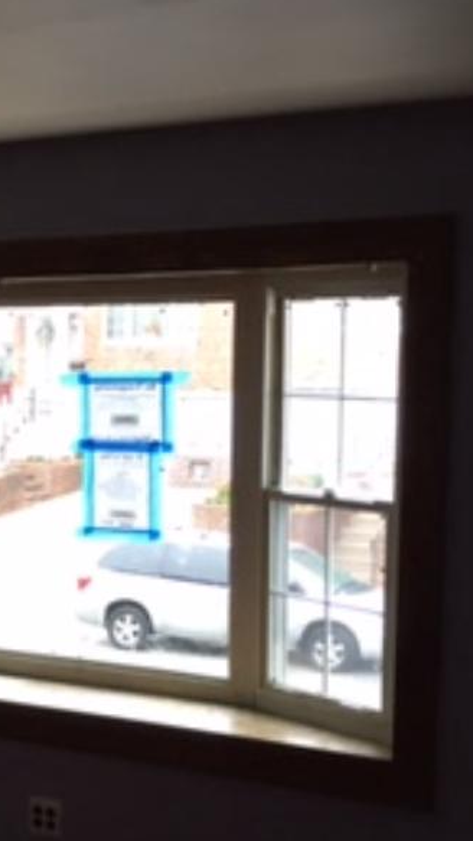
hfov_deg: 14.4
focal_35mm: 78
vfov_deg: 27.0
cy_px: 563
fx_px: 1739
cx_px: -247
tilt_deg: -7.3
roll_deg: +1.7
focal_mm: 4.15
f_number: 2.2
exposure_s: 1/30
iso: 32
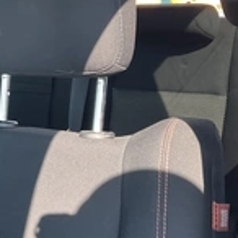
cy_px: 148
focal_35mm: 70
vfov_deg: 24.6
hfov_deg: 23.6
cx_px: -2
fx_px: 545
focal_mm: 3
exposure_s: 1/122
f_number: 1.8
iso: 25
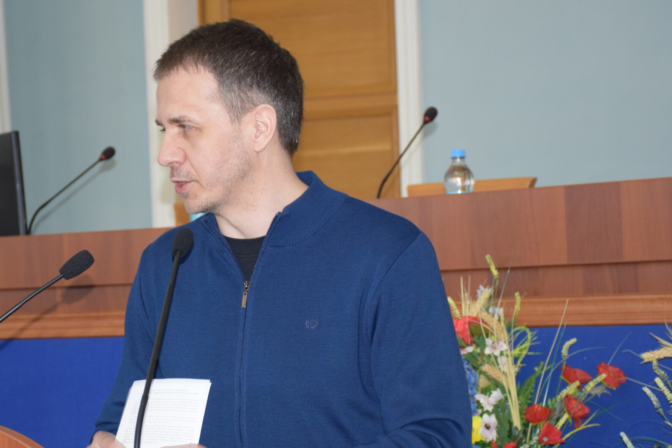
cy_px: 278
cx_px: 258
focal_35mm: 121
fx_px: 2259
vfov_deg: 11.3
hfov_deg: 16.9
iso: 560
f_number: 4.8
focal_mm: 56
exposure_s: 1/30
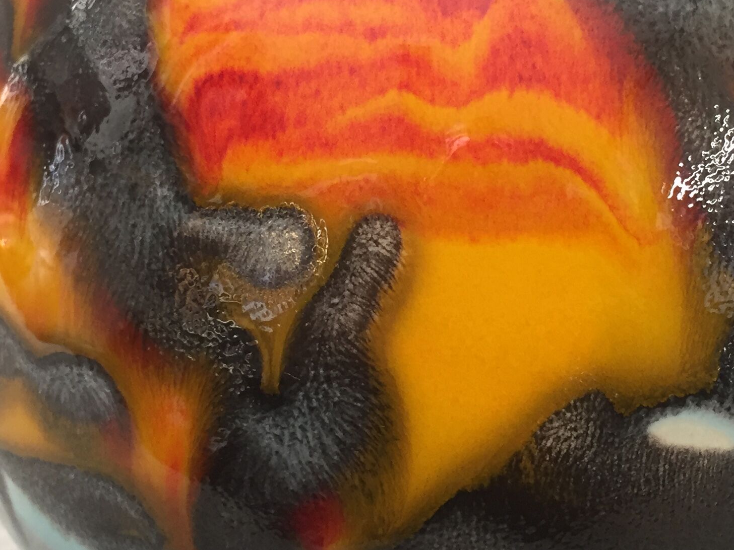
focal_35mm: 65
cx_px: 451
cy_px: 219
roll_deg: -0.6
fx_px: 1378
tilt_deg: -24.3
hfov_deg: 29.7
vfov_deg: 22.6
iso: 125
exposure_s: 1/33
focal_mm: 4.15
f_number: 2.2
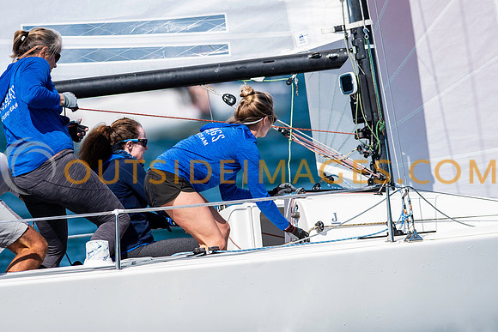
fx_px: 6226
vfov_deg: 3.1
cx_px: 249
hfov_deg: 4.6
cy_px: 166
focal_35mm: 450
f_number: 5
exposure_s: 1/3200
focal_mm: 300
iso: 200
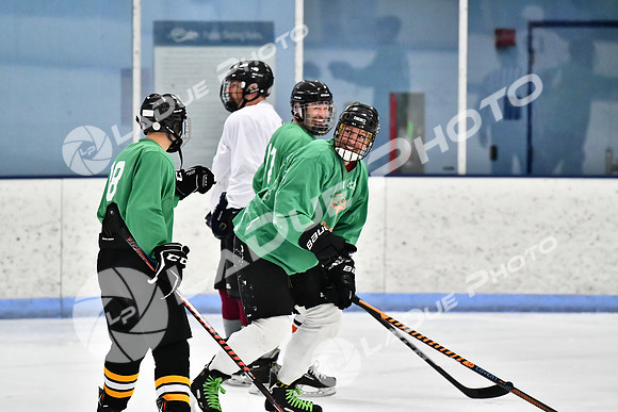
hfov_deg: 7.8
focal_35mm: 262
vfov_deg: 5.2
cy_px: 206
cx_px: 309
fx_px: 4507
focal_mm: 175
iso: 6400
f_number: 2.8
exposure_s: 1/1600
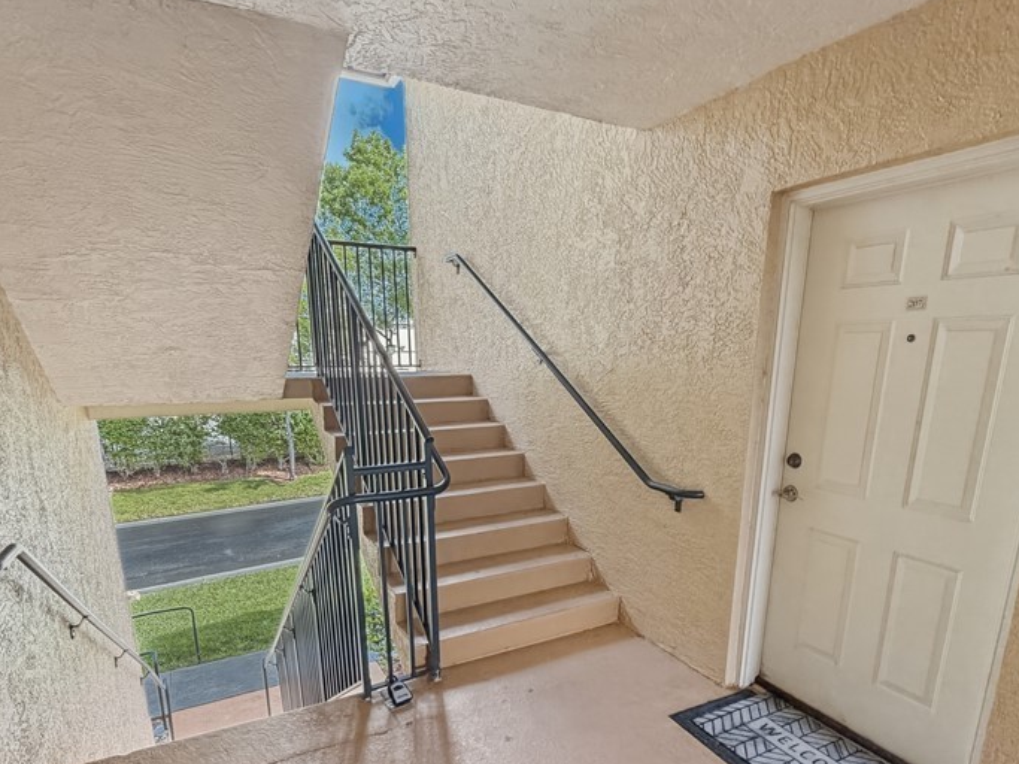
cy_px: 512
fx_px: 618
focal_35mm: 21
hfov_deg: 79.0
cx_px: 522
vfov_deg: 61.8
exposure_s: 1/121
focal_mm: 2.2
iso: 200
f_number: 2.2
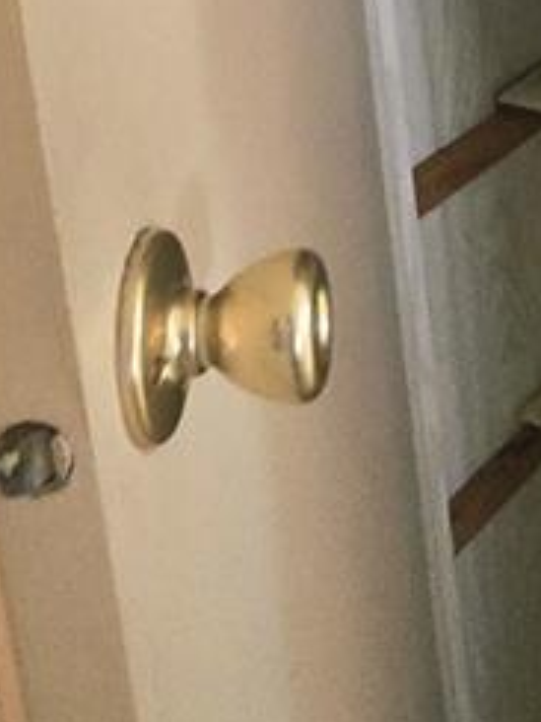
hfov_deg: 22.1
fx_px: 1334
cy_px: -231
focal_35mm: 64
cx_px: 532
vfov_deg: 25.7
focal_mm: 2.2
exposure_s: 1/60
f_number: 2.2
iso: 640
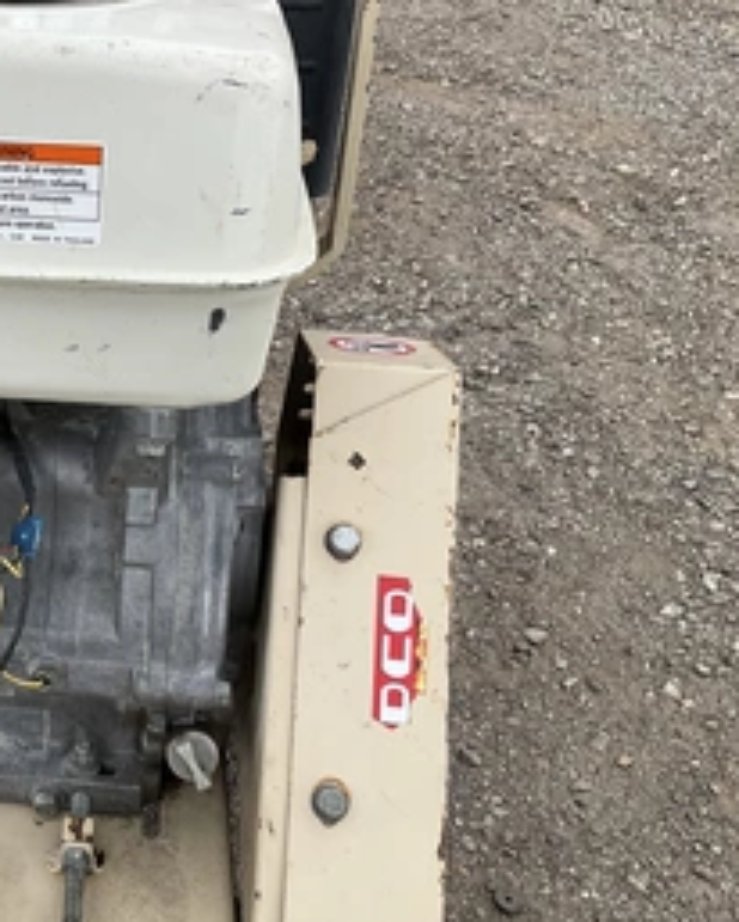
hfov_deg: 32.0
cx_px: 36
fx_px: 1202
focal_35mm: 44
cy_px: 481
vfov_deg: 42.0
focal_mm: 3
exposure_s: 1/978
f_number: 1.8
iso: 25
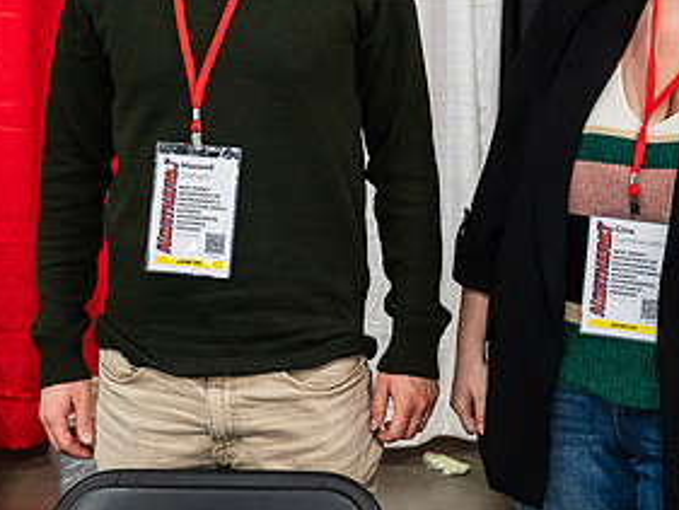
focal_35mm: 82
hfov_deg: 23.6
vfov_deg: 17.8
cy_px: 88
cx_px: 491
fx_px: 1609
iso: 4000
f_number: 4
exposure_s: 1/200
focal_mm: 41
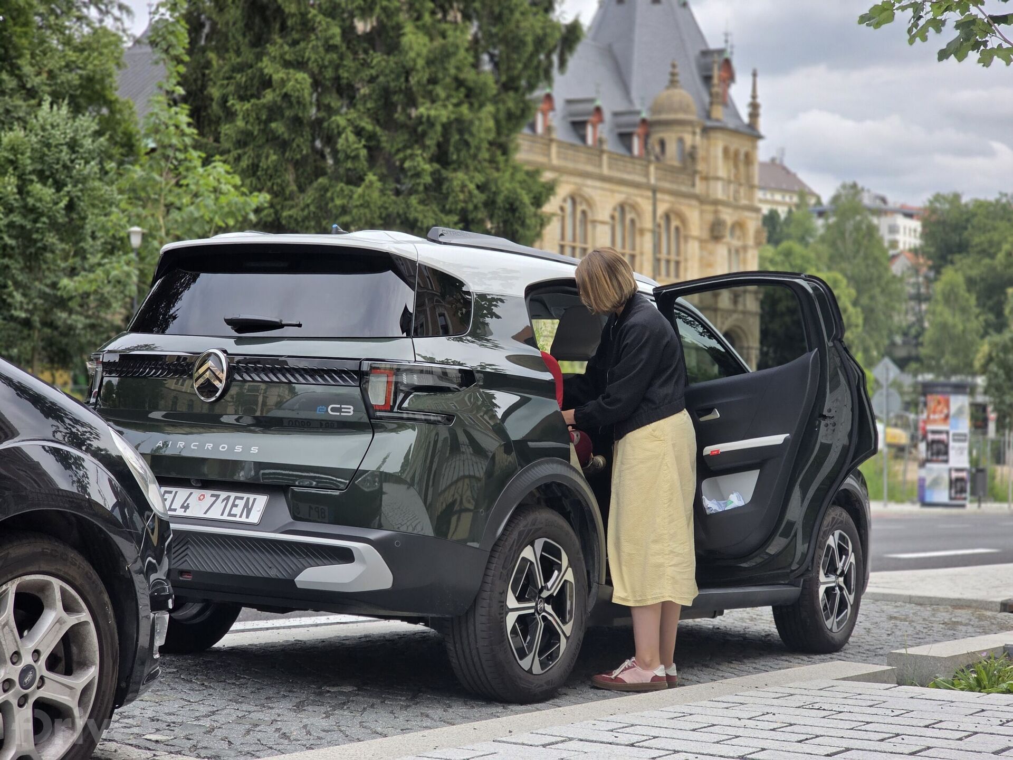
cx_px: 506
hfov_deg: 28.2
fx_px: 2019
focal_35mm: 69
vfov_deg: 21.3
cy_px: 380
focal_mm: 7.9
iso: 50
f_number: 2.4
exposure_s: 1/939
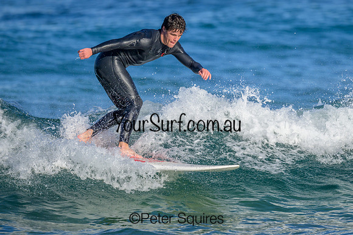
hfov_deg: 2.0
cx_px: 223
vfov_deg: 1.4
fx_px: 9901
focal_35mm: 1010
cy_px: 107
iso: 250
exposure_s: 1/2000
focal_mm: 800
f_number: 6.3
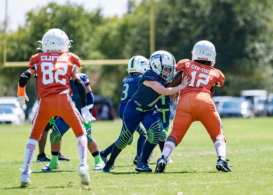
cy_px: 100
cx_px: 161
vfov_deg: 4.9
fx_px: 2275
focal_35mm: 294
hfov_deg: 6.9
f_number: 2.8
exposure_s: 1/1000
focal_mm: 200
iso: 100
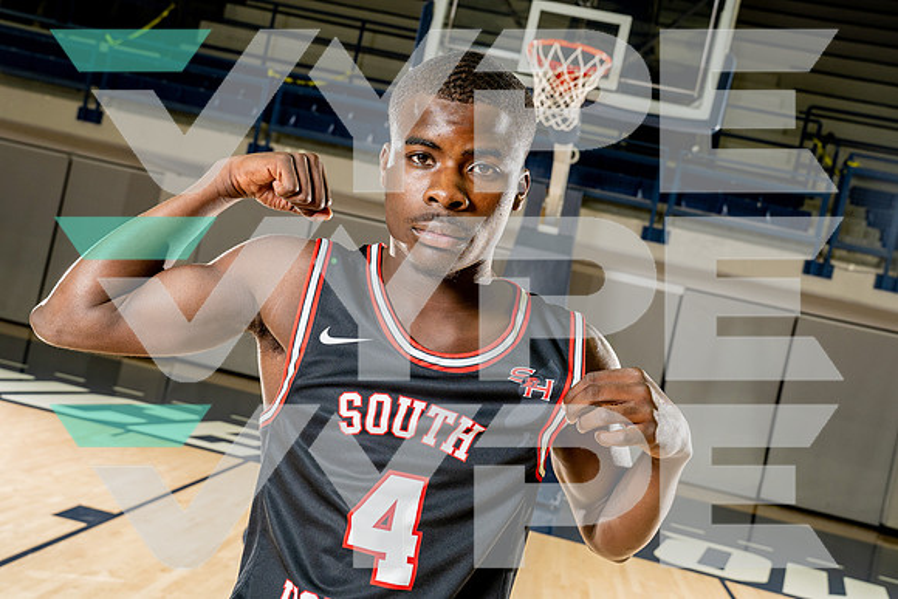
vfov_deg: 35.1
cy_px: 300
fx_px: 948
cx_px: 449
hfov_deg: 50.7
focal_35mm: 38
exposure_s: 1/250
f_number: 7.1
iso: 640
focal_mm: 38
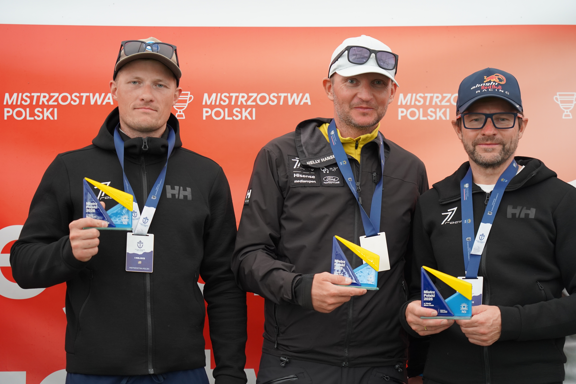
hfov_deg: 27.0
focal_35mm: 75
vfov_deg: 18.2
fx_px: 1200
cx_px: 288
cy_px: 192
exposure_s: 1/160
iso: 1250
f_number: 4
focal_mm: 75
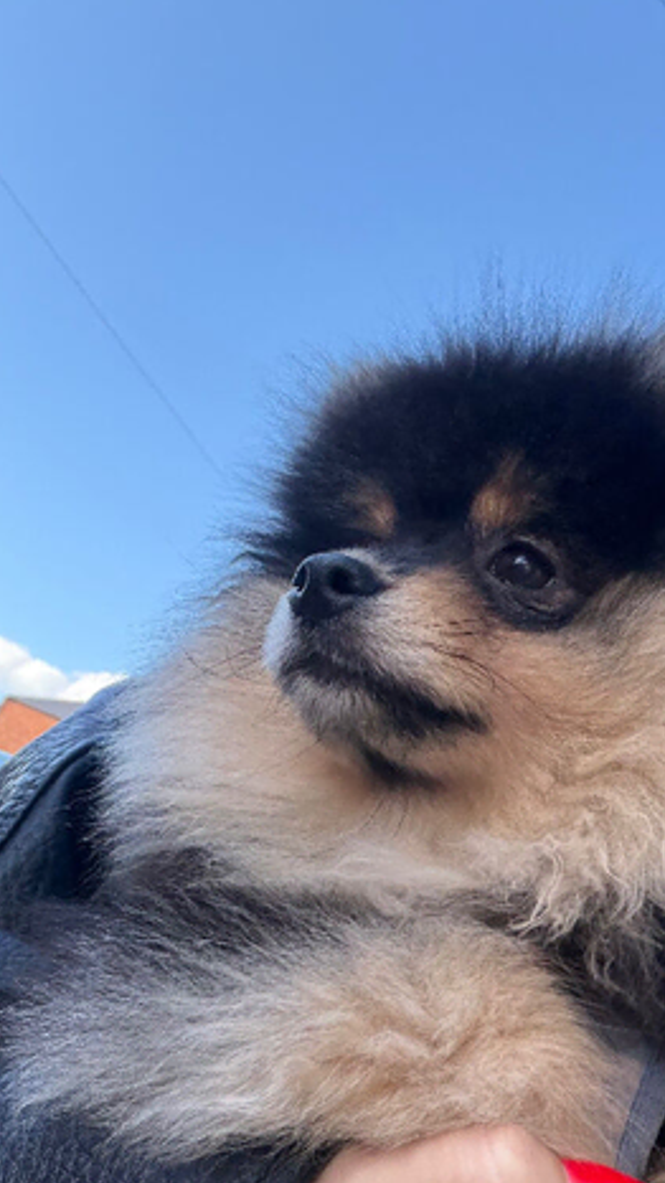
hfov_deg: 35.4
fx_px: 1035
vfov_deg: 59.5
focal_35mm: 33
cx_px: 412
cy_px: 590
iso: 64
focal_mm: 2.71
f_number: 1.9
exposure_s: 1/215
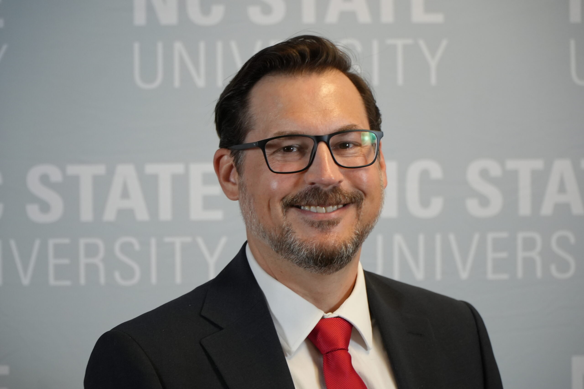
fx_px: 2093
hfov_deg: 15.9
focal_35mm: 129
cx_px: 292
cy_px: 194
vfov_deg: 10.6
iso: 1250
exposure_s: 1/160
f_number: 4
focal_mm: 86
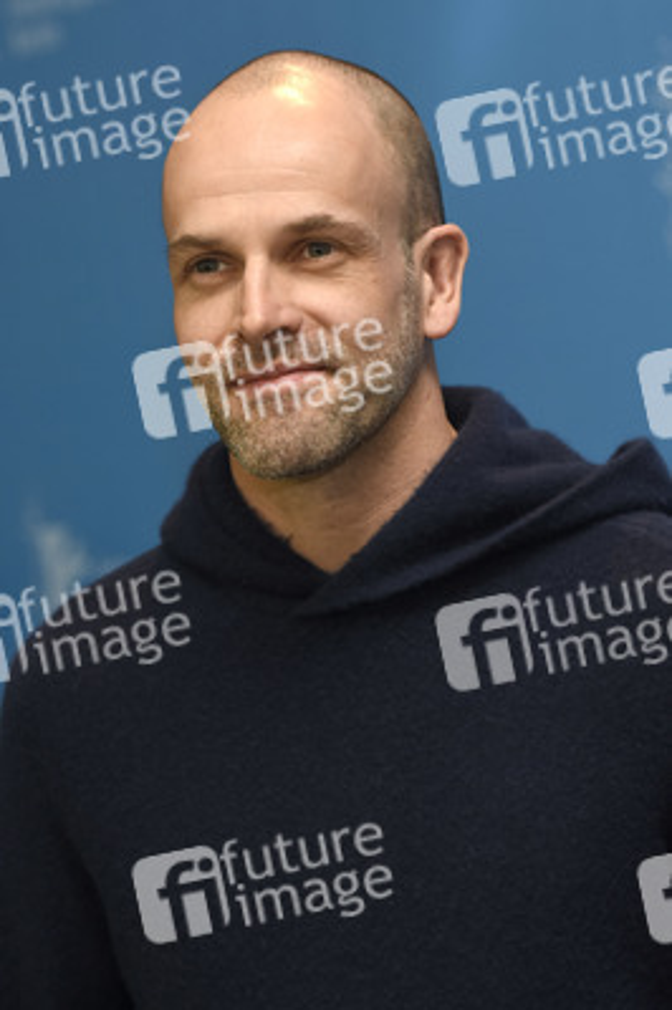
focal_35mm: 138
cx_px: 336
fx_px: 3870
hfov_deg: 9.9
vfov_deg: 14.9
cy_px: 505
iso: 640
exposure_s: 1/320
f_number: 3.2
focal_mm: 92
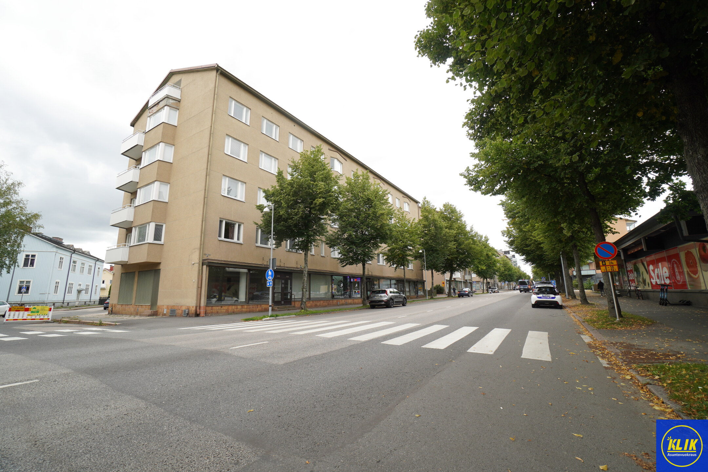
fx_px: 295
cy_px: 236
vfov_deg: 77.3
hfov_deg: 100.4
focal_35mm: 15
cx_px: 354
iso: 100
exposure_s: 1/60
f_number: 7.1
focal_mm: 10
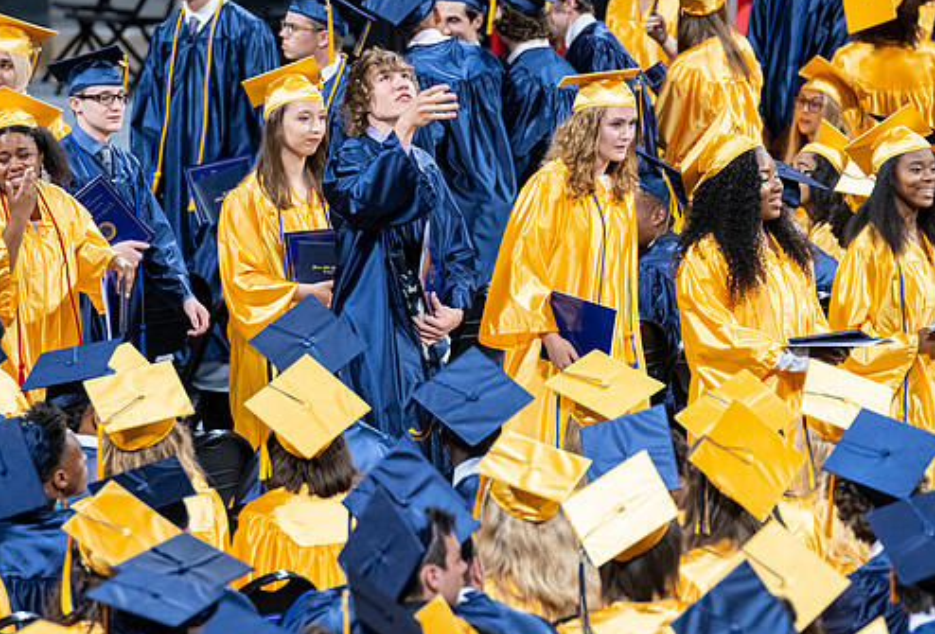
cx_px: 596
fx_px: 9138
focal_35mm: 350
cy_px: 212
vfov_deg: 4.0
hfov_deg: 5.9
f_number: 4
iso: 2000
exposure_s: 1/200
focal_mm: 200
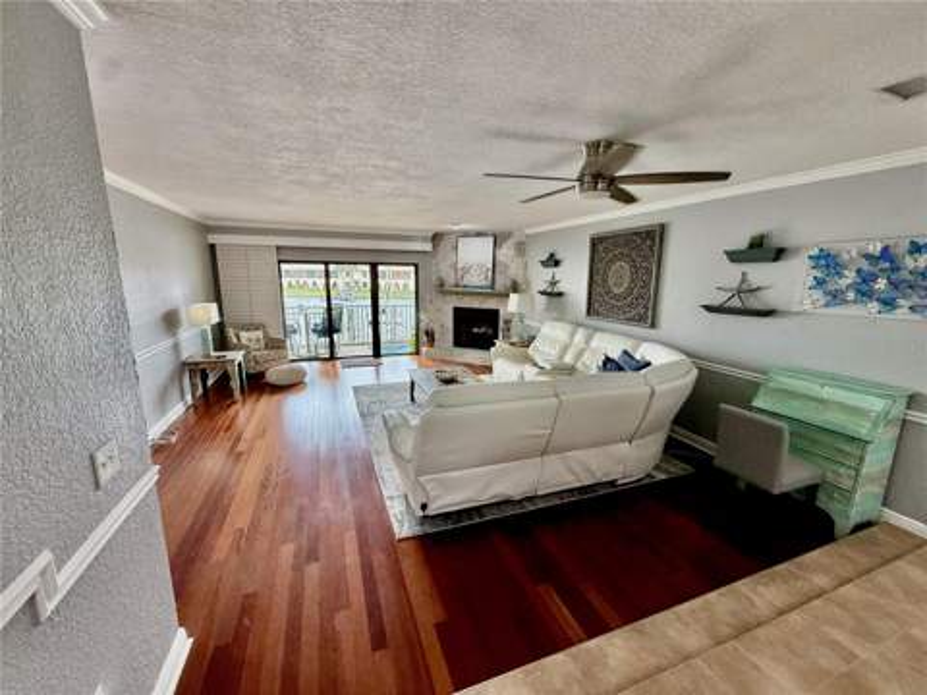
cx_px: 464
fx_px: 375
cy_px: 348
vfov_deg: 85.7
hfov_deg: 102.1
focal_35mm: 14
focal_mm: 2.22
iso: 125
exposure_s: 1/120
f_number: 2.2
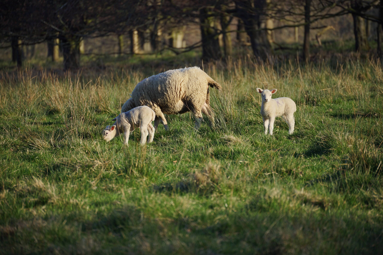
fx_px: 3192
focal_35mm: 300
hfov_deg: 6.9
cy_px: 128
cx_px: 192
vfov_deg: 4.6
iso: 125
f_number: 6.3
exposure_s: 1/320
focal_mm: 300
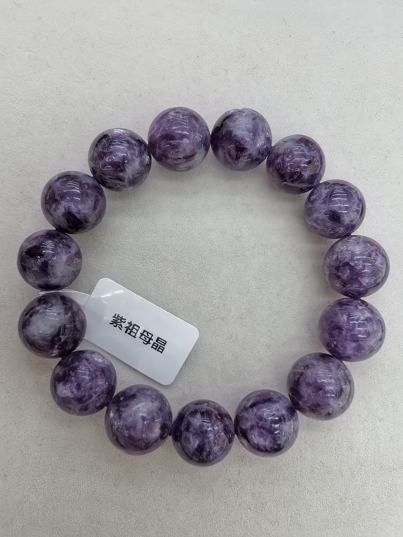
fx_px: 419
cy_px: 268
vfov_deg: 65.3
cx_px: 202
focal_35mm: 27
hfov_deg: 51.4
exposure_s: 1/100
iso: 80
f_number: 2.2
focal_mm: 1.68
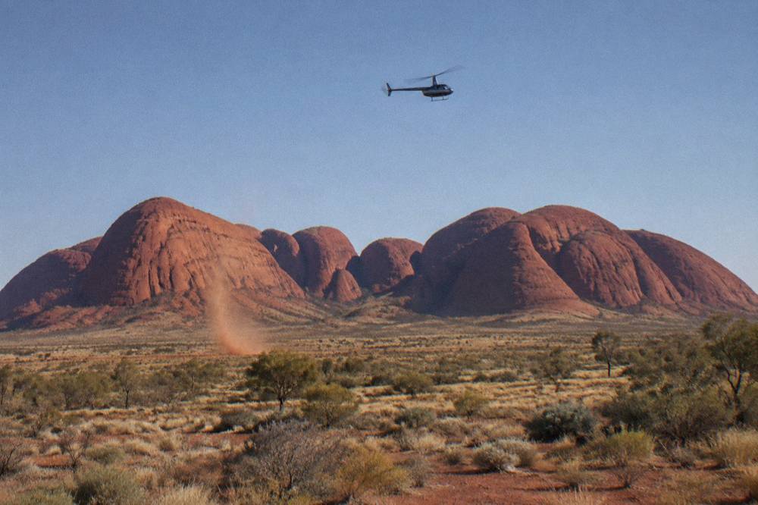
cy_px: 252
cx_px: 379
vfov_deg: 37.8
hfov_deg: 54.5
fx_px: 737
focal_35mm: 35
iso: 200
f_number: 10
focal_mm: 35
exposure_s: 1/125
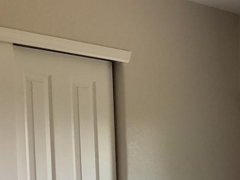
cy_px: 251
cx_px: 269
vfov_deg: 14.1
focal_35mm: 100
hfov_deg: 18.8
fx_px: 693
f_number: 2.4
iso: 64
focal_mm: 3.3
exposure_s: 1/120
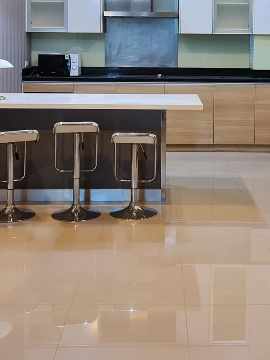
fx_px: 644
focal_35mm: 62
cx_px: 186
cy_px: 58
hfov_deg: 23.5
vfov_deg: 30.2
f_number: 1.8
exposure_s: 1/50
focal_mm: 7
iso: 250
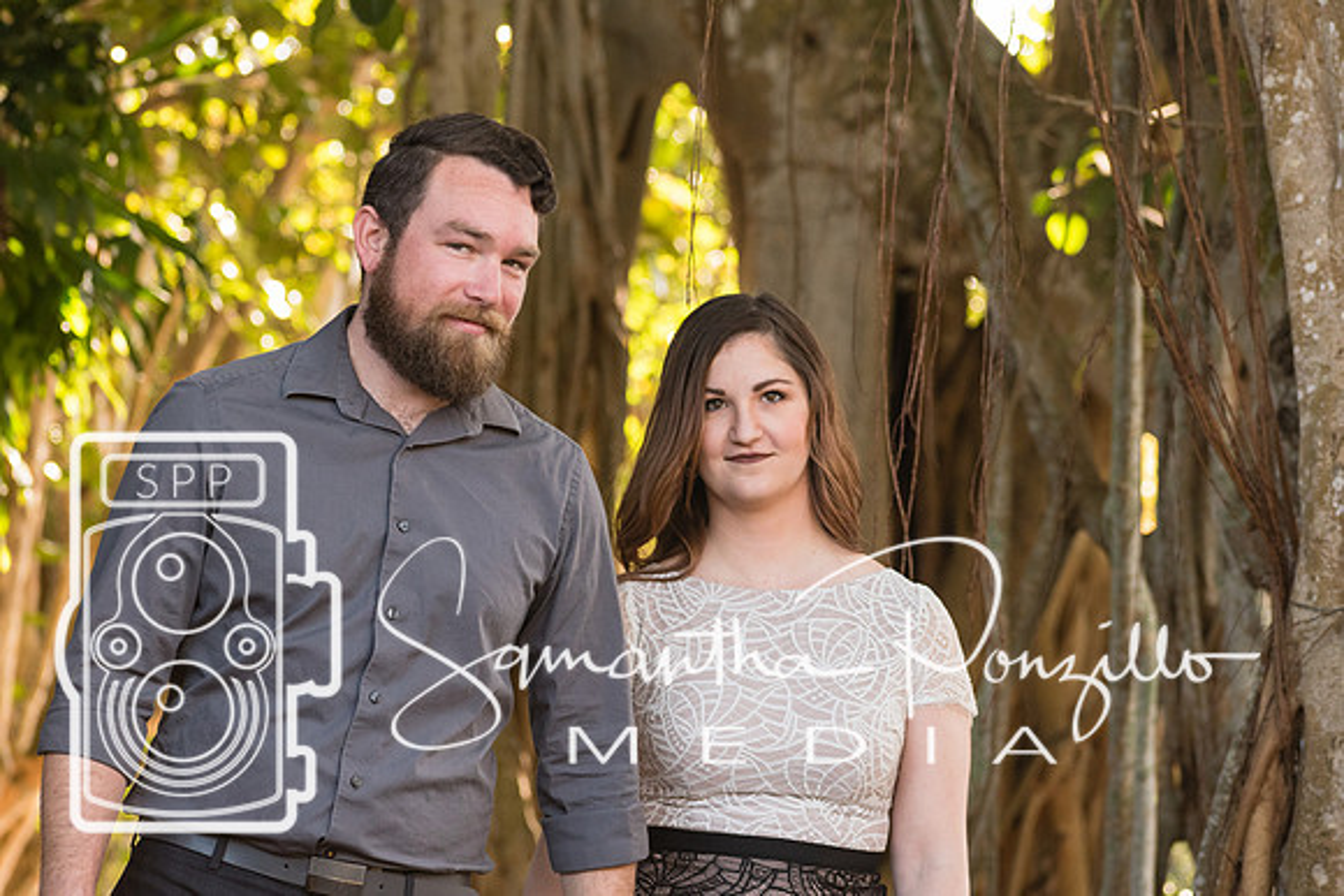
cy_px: 448
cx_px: 672
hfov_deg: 10.0
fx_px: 7693
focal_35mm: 206
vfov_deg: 6.7
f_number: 4.8
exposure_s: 1/250
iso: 560
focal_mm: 110
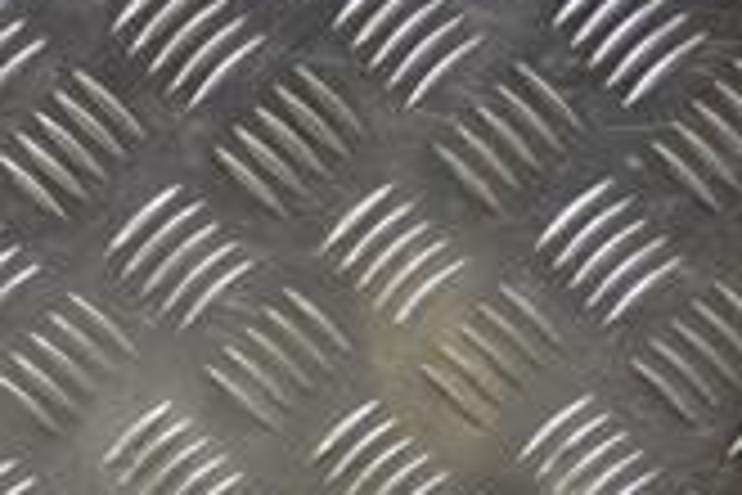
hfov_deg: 12.1
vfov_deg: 8.2
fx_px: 3380
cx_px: -238
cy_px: 760
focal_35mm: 164
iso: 125
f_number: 4.5
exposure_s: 1/30
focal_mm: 30
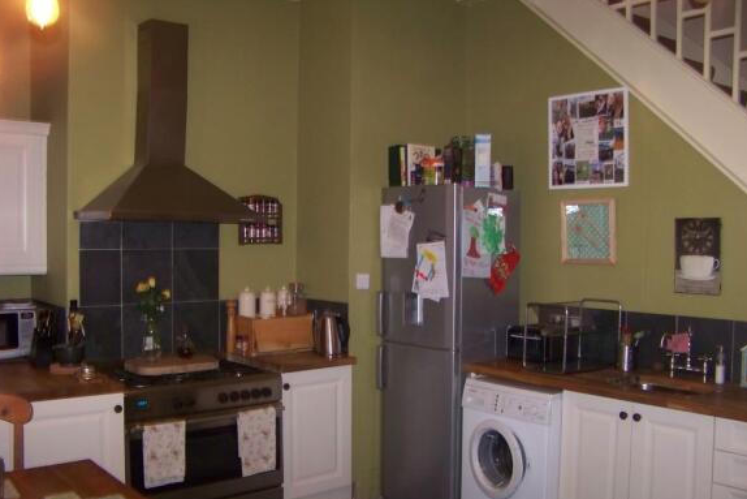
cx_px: 374
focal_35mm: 38
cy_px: 282
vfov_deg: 35.0
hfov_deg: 50.7
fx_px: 789
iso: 200
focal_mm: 5.85
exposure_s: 1/30
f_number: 2.8
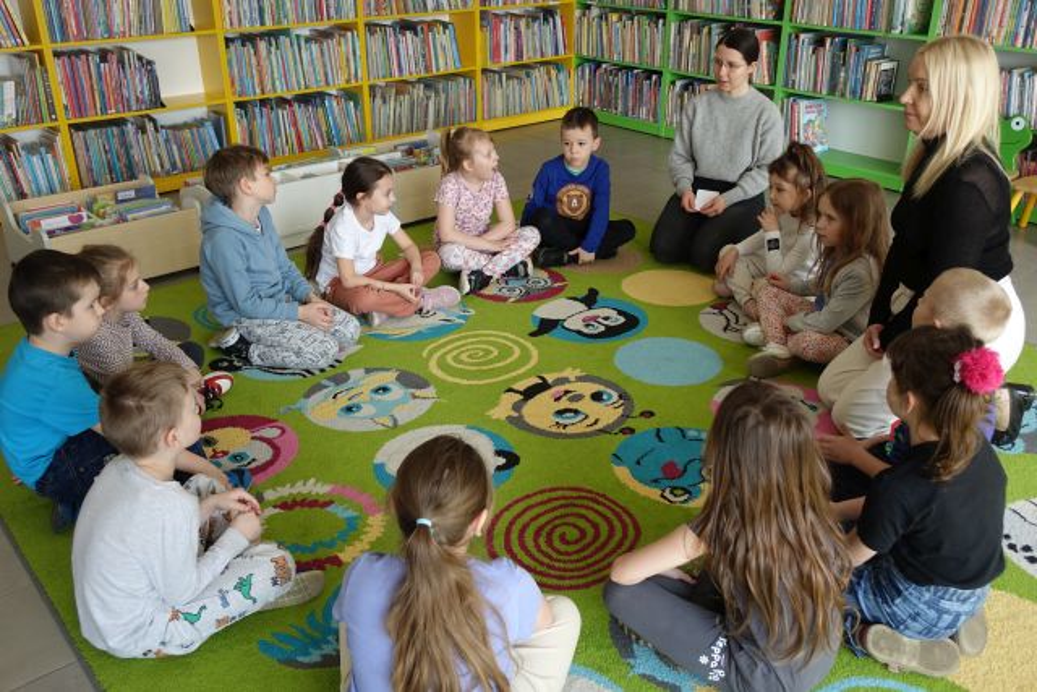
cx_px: 518
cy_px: 346
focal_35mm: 32
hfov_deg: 58.7
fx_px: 922
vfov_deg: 41.1
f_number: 2.8
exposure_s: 1/125
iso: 125
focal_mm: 11.8
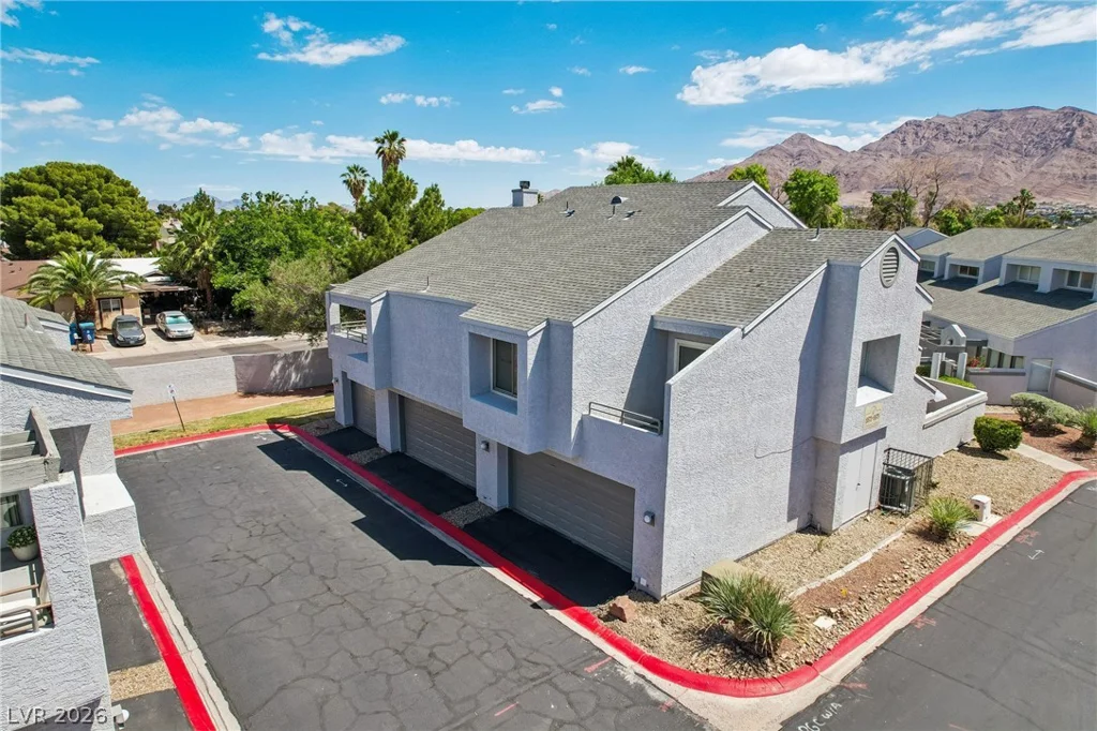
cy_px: 366
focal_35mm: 22
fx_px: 670
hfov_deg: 78.6
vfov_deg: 57.2
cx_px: 548
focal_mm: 8.4
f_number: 2.8
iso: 130
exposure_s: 1/1600
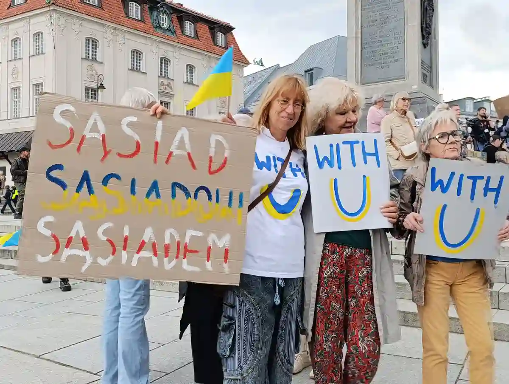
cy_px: 192
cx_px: 254
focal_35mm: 35
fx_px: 515
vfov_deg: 40.8
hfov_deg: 52.6
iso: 125
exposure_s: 1/100
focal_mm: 6.14
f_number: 1.6
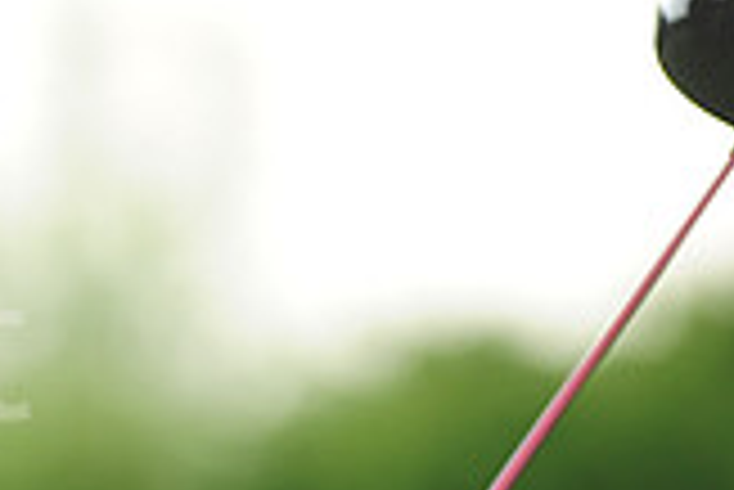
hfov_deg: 1.9
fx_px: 21733
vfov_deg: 1.3
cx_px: -248
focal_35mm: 1065
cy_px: 638
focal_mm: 300
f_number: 4
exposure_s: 1/2000
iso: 400
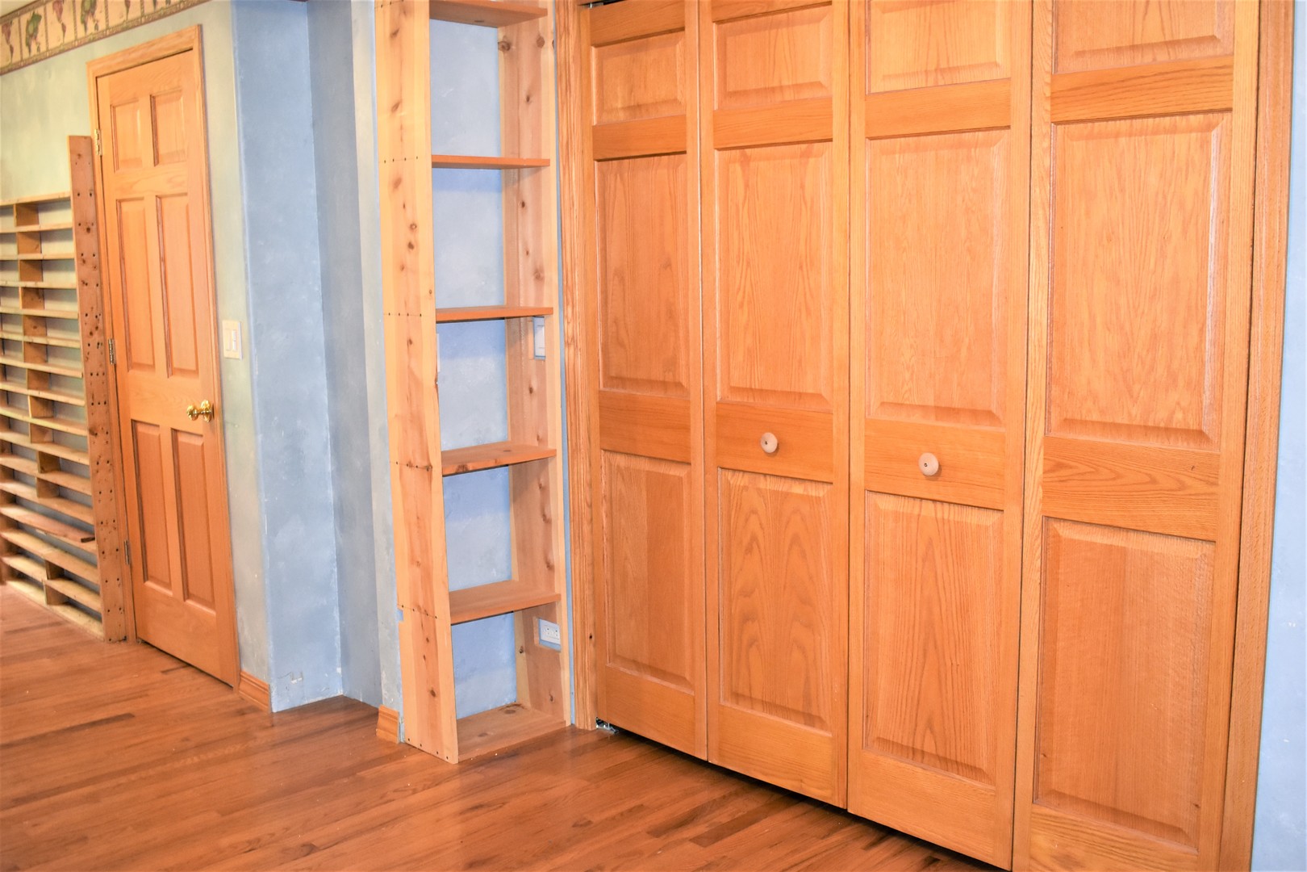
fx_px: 1307
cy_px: 436
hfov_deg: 53.1
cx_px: 654
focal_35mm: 36
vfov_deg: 36.9
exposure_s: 1/60
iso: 1400
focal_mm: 24
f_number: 3.8
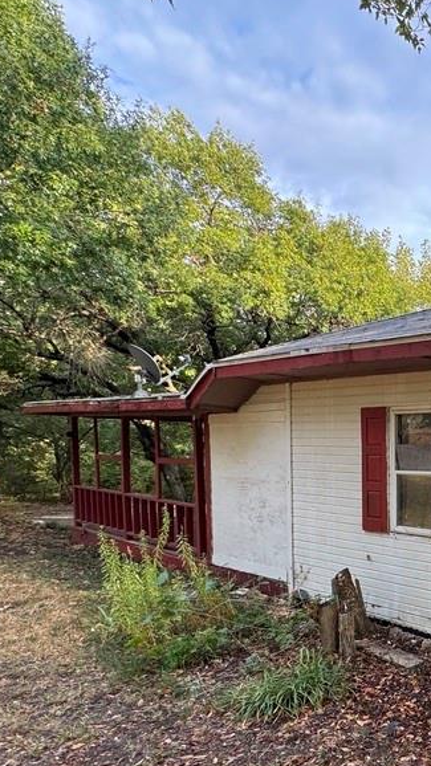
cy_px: 502
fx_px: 549
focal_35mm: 27
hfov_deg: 31.0
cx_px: 587
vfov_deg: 68.2
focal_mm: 2.22
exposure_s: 1/99
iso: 50
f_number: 2.2
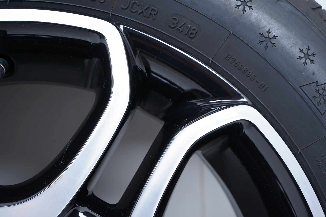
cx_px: 163
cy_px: 108
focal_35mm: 60
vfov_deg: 22.6
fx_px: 543
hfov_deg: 33.4
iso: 250
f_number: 7.1
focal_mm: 60
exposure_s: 1/125
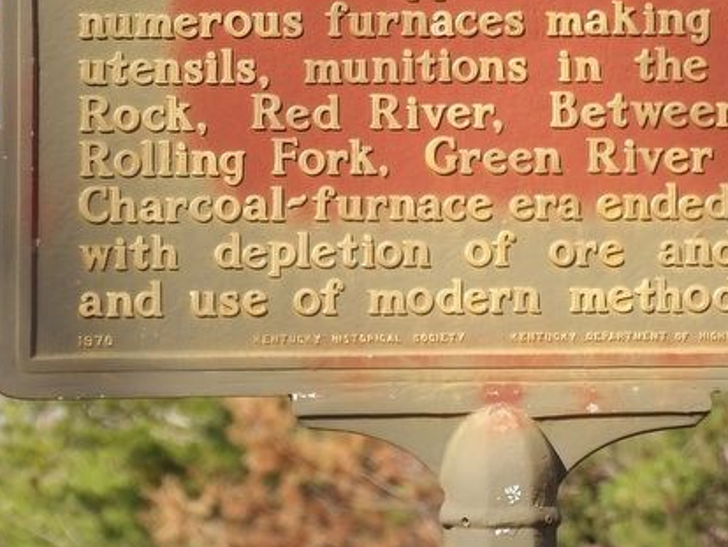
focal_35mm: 850
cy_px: 91
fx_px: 17886
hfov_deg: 2.3
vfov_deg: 1.8
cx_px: 506
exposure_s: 1/335
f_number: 4.2
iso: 100
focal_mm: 78.9
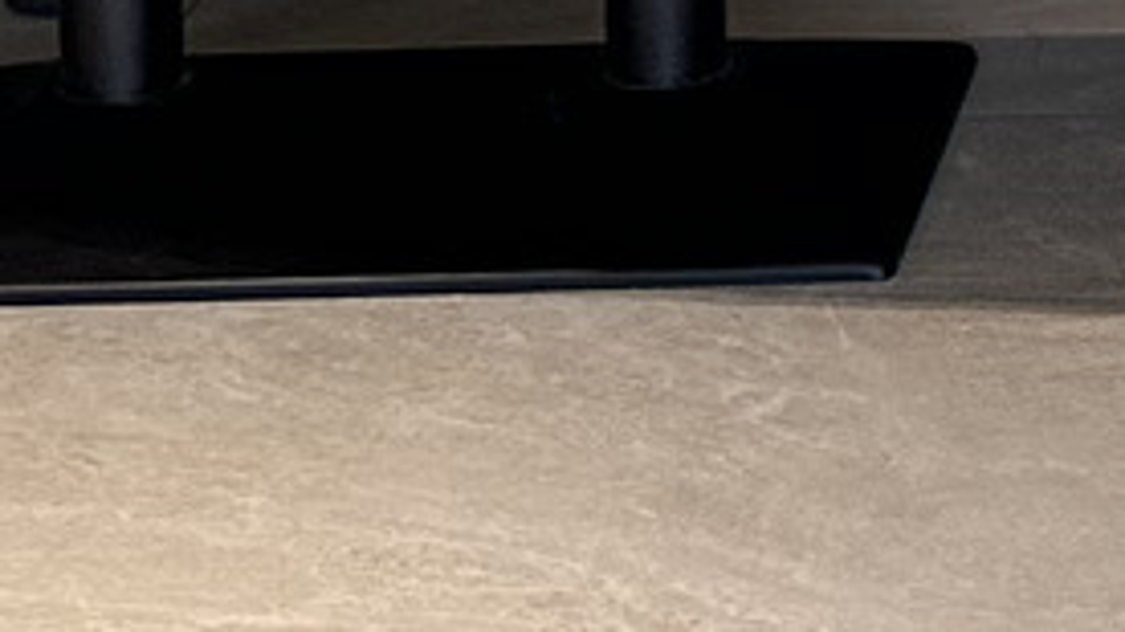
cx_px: 1957
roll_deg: +0.4
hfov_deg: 10.7
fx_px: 5695
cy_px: -1297
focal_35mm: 191
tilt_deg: -5.3
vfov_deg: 5.9
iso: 160
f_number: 1.78
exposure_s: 1/50
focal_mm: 6.86
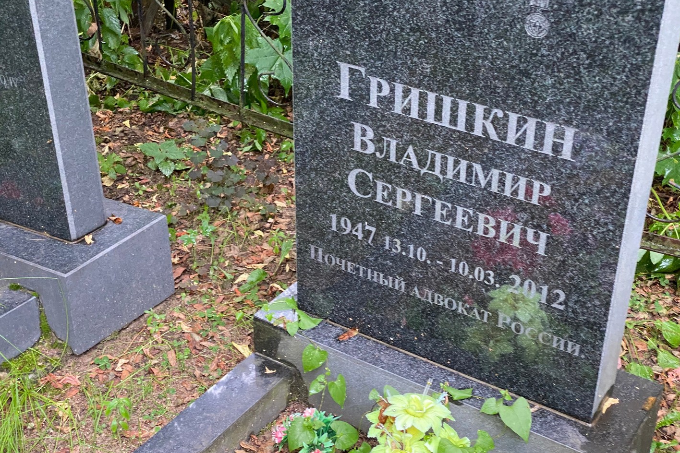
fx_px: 1039
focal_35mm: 55
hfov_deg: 36.2
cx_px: 345
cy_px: 247
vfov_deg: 24.6
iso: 320
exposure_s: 1/60
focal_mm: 6
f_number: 2
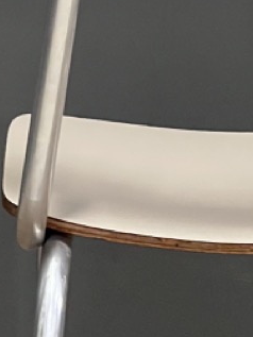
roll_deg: +0.2
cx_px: 262
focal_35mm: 311
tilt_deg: -10.6
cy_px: 288
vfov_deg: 6.4
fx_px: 3029
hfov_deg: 4.8
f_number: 2.8
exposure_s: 1/50
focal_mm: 9
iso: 800
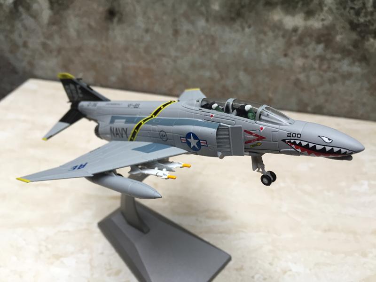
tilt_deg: -39.4
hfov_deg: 61.7
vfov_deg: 48.2
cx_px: 188
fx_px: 315
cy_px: 141
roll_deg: +0.3
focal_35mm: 29
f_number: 2.2
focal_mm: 4.15
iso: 80
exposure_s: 1/33
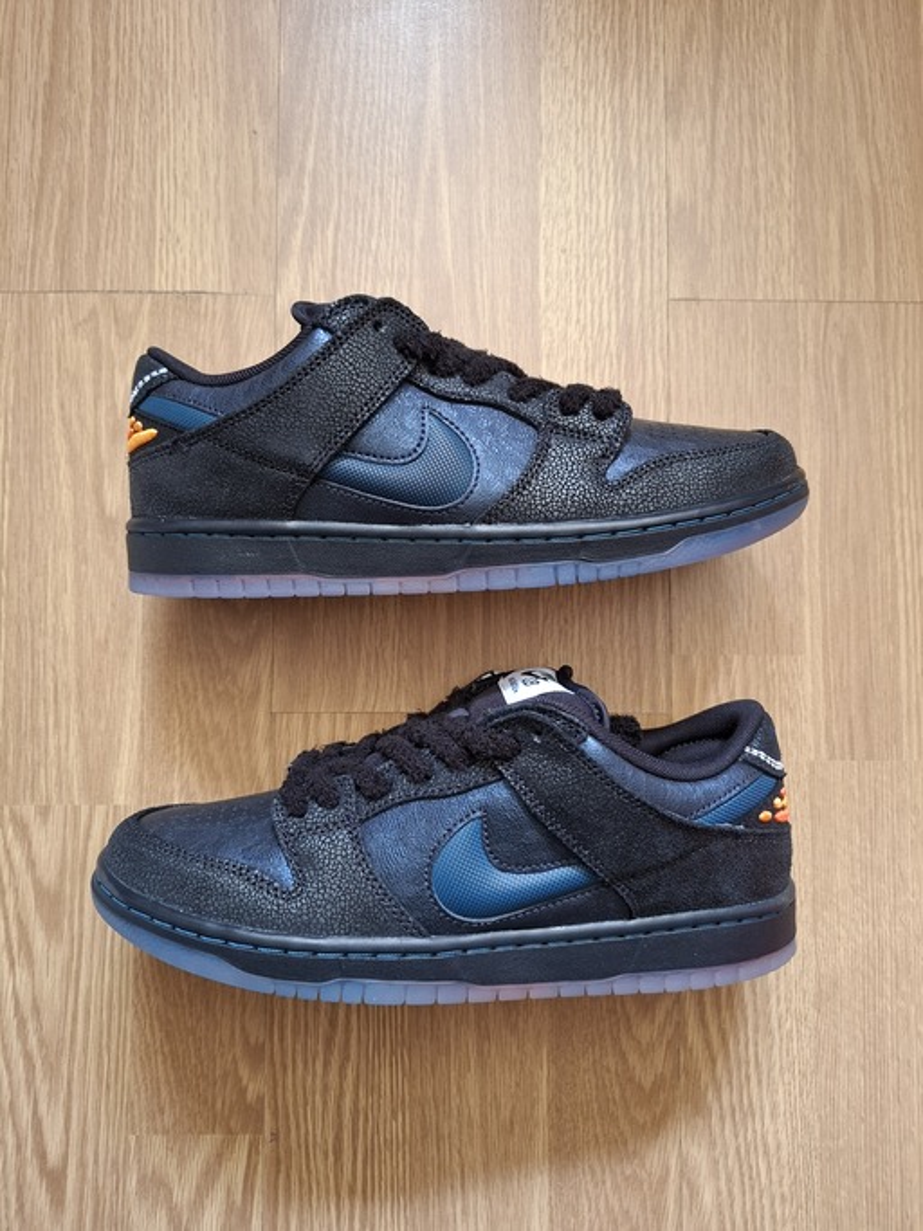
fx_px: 818
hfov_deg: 58.9
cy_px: 616
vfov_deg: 73.9
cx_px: 462
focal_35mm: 23
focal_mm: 5.54
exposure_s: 1/33
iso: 320
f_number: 1.8
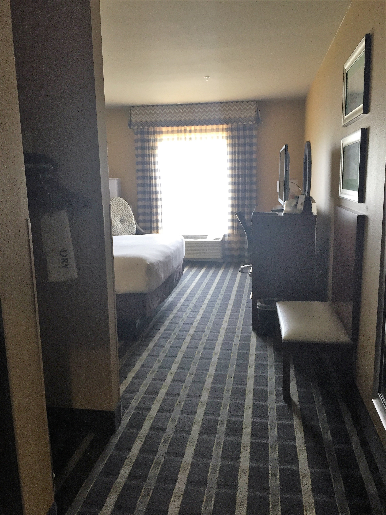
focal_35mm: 29
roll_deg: +1.0
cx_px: 193
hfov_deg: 48.2
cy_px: 258
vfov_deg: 61.7
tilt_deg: -10.4
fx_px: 431
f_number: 2.2
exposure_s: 1/30
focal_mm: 4.15
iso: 160
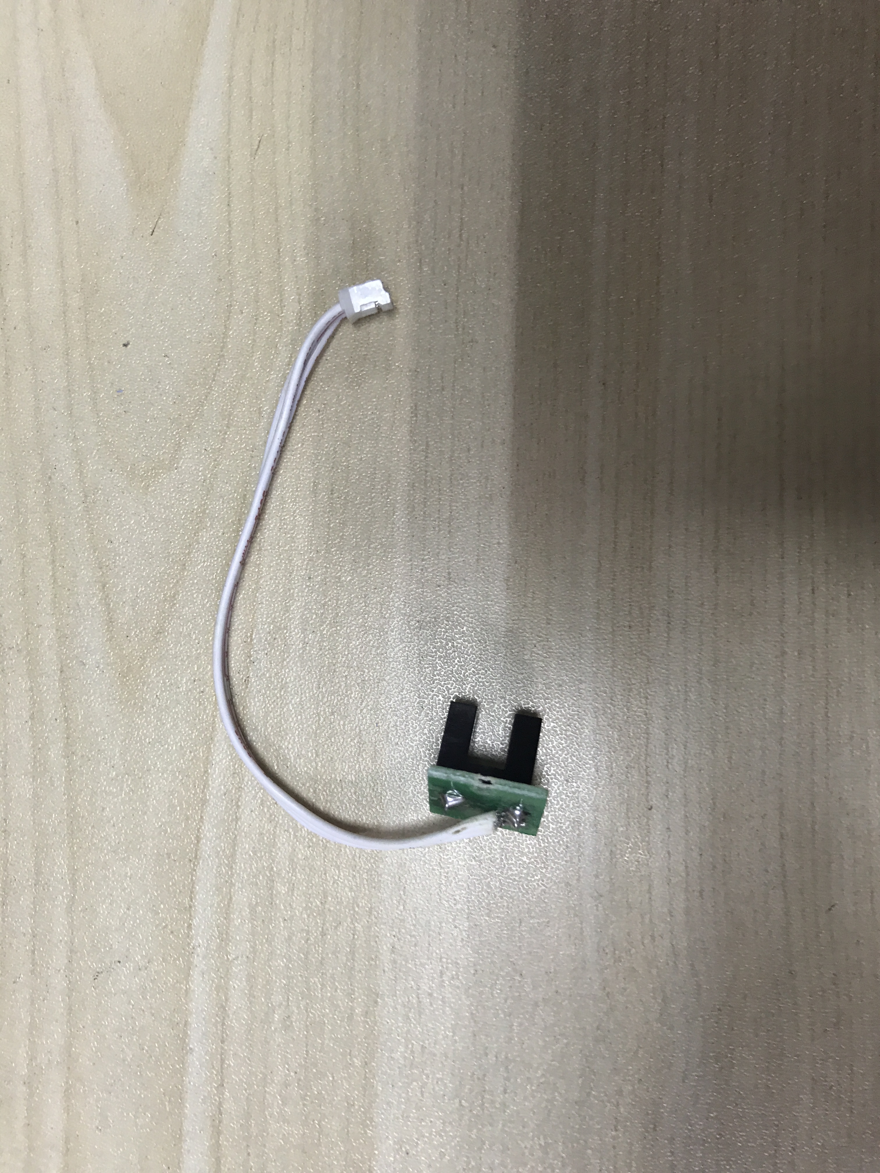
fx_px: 949
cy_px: 586
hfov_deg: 49.7
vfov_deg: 63.4
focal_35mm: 28
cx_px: 440
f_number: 1.8
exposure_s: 1/20
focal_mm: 3.99
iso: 40
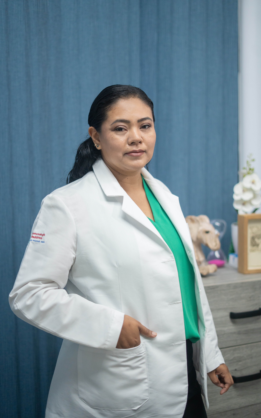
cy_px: 209
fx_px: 580
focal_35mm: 51
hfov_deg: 25.3
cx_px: 139
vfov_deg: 39.6
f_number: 1.8
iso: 2000
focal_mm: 50
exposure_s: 1/800
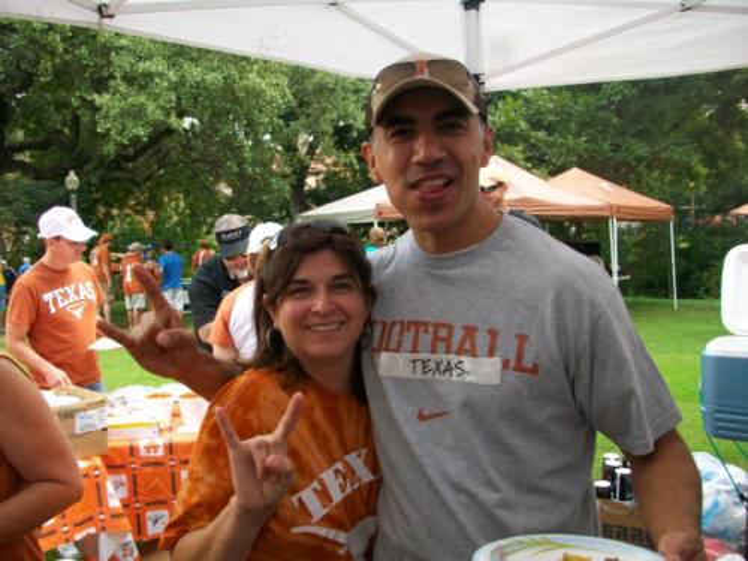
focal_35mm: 32
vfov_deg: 44.2
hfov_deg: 56.8
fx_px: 691
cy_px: 280
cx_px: 374
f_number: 2.8
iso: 64
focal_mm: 5.7
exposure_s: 1/80
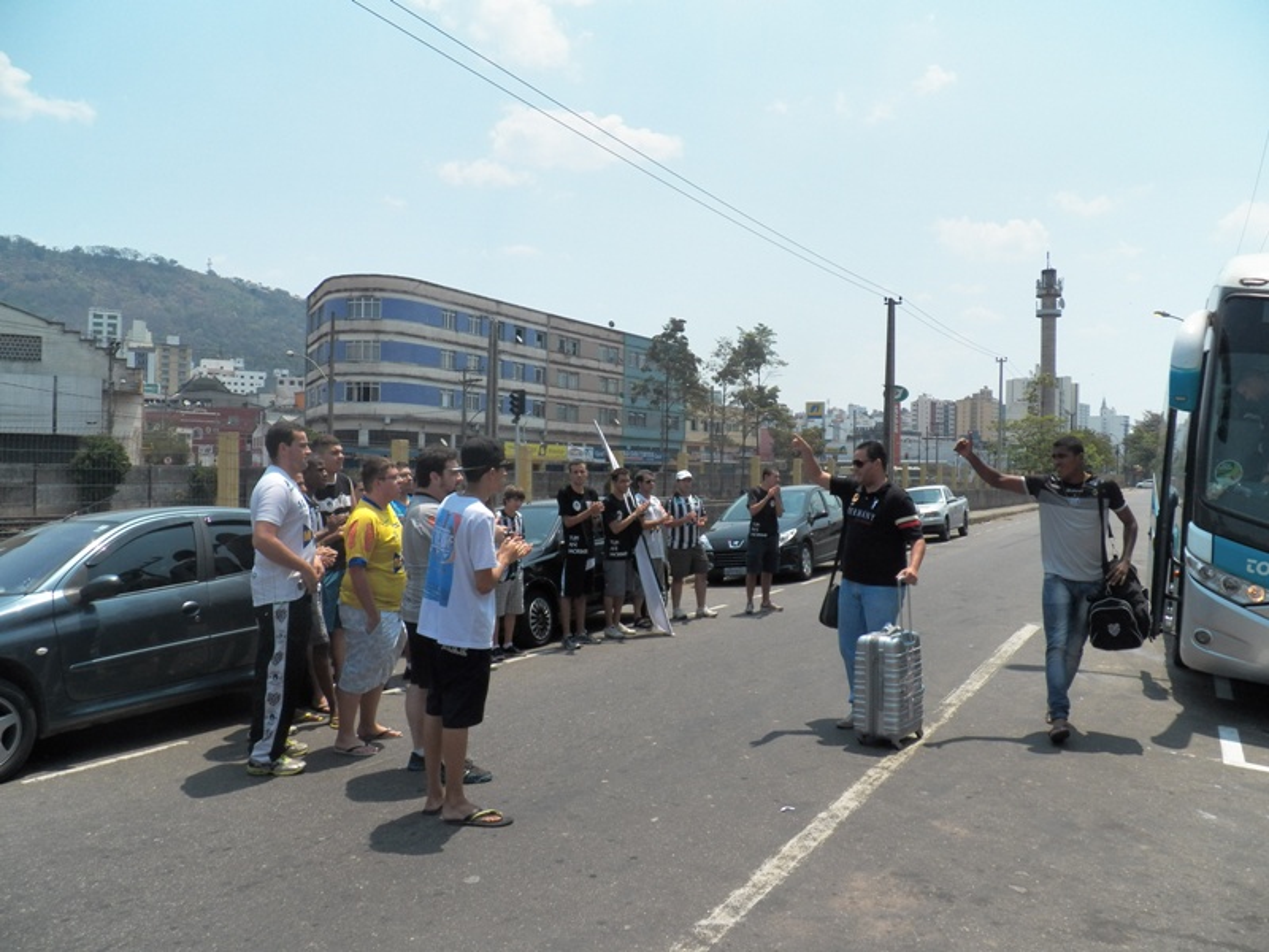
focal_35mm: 28
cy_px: 476
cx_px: 634
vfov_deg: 49.7
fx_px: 1026
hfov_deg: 63.4
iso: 125
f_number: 4
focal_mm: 4.9
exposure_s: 1/2000
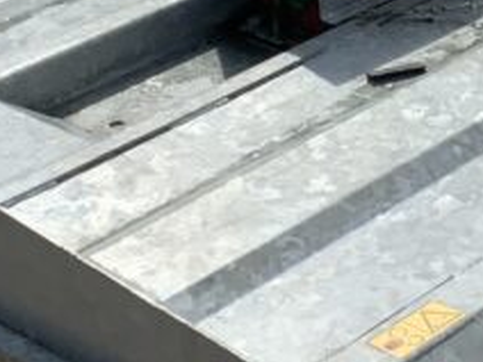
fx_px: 1953
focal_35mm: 140
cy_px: 109
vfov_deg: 10.6
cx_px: 556
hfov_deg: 13.7
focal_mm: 3
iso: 16
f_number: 1.8
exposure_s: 1/1912
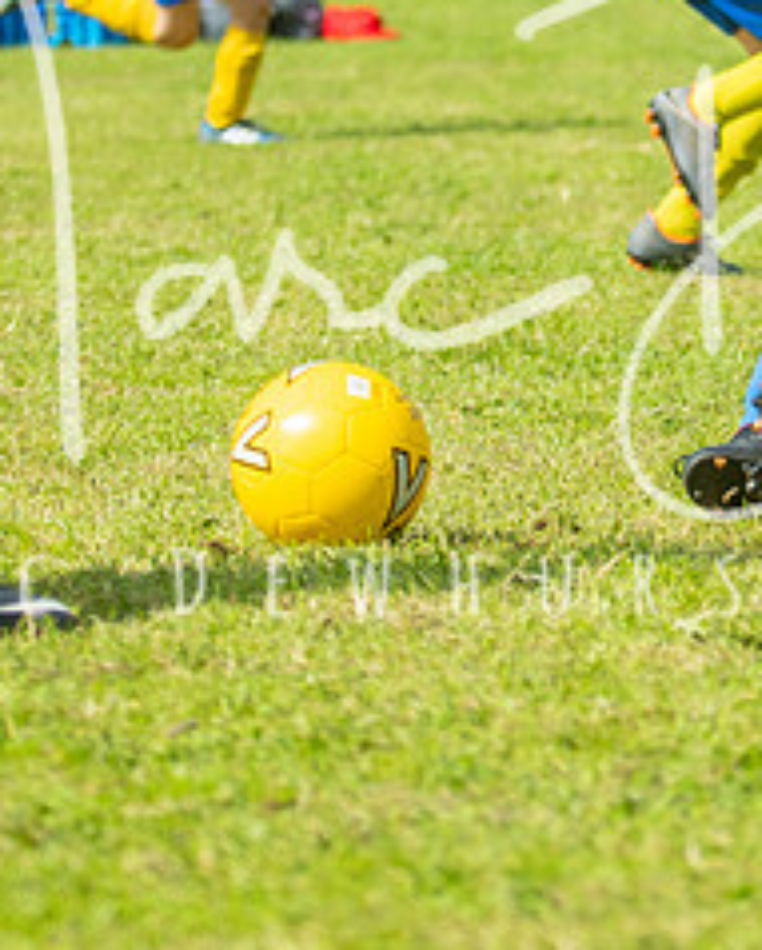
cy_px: 265
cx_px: 806
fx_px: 6753
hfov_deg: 6.4
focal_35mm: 240
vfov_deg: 8.0
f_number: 3.2
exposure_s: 1/2500
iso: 250
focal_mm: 70
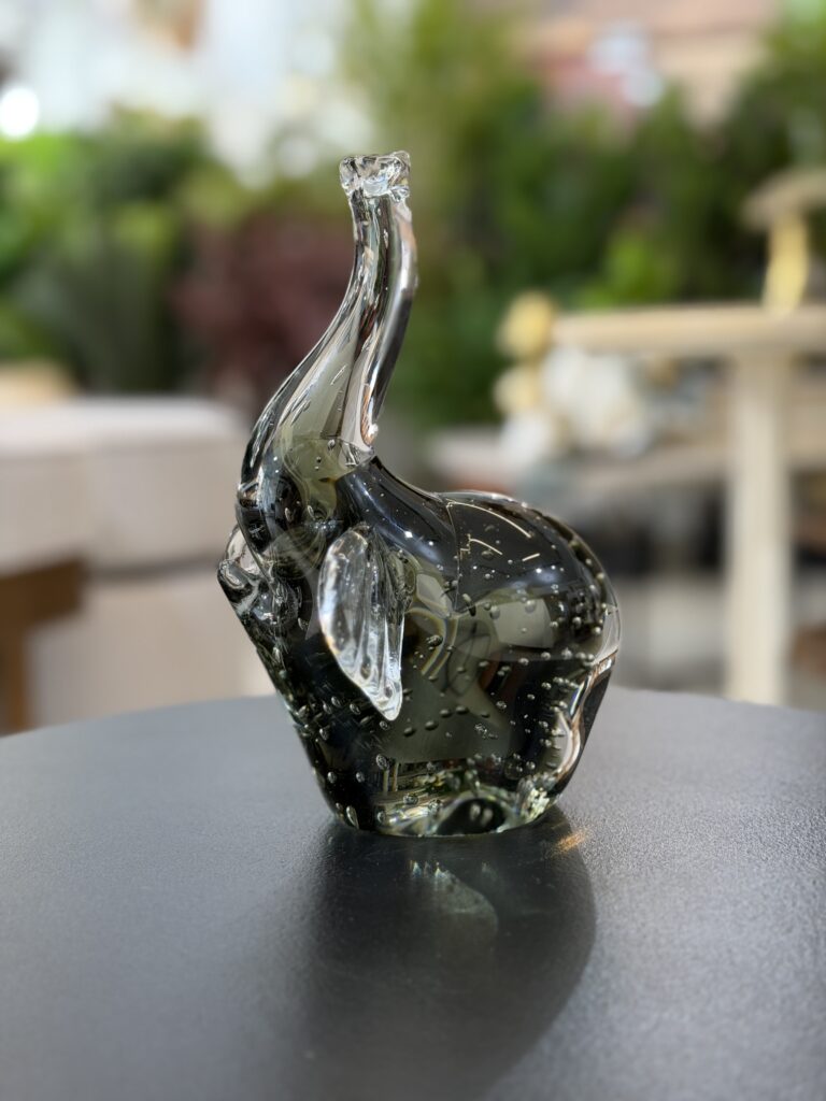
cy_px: 550
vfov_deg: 39.7
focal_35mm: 48
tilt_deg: -6.9
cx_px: 413
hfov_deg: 30.3
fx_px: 1527
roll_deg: +0.5
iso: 200
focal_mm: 6.76
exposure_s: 1/60
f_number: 1.78
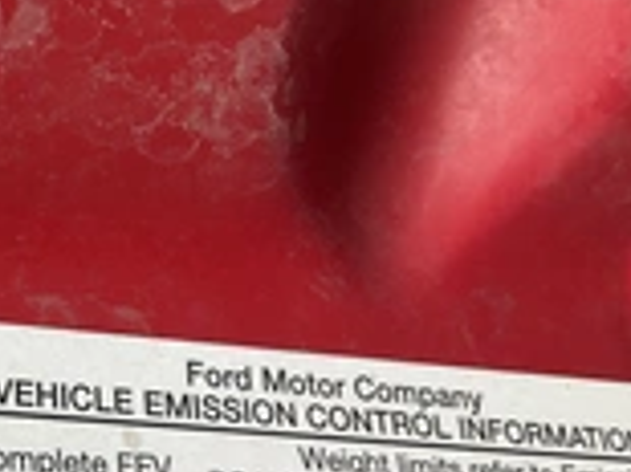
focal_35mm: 75
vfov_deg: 19.5
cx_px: -16
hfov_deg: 24.7
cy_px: 358
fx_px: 1366
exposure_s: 1/126
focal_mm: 3
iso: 16
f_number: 1.8
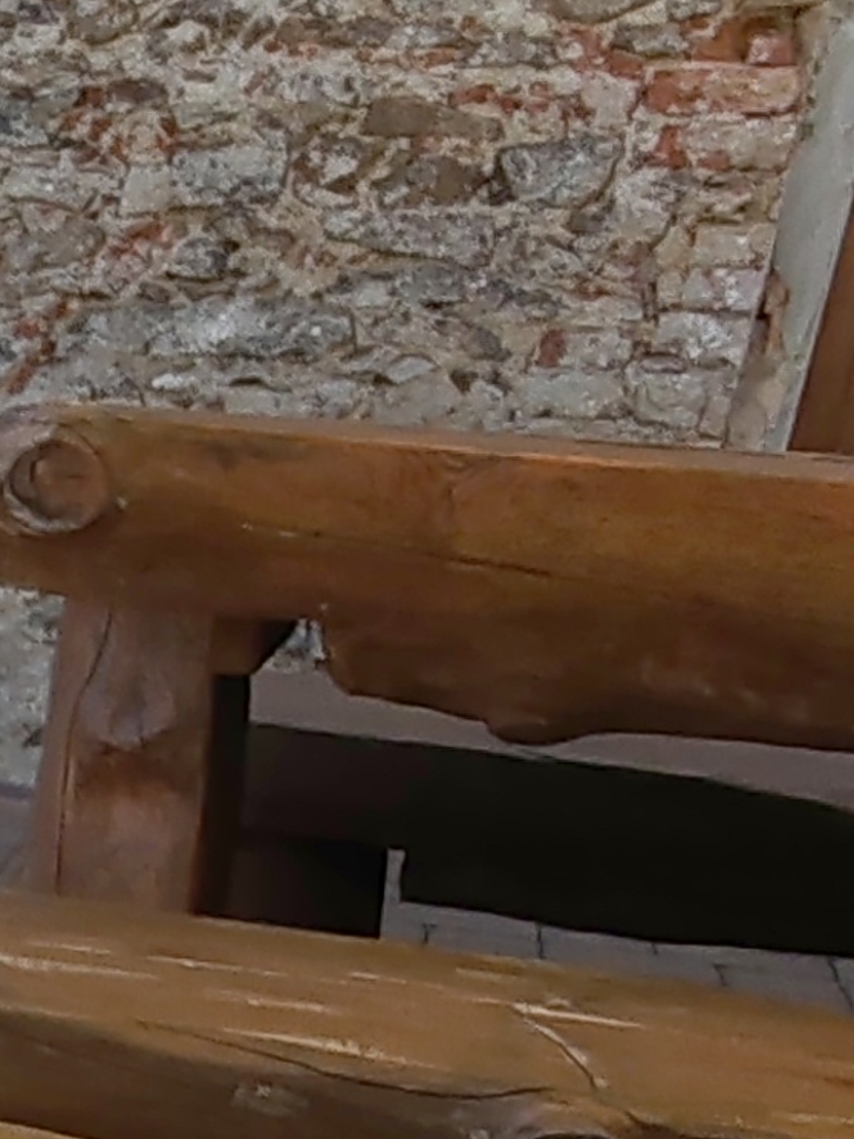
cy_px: 1258
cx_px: -958
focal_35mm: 86
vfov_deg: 21.6
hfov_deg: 13.9
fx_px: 2829
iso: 50
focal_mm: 1.96
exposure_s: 1/640
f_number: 2.2
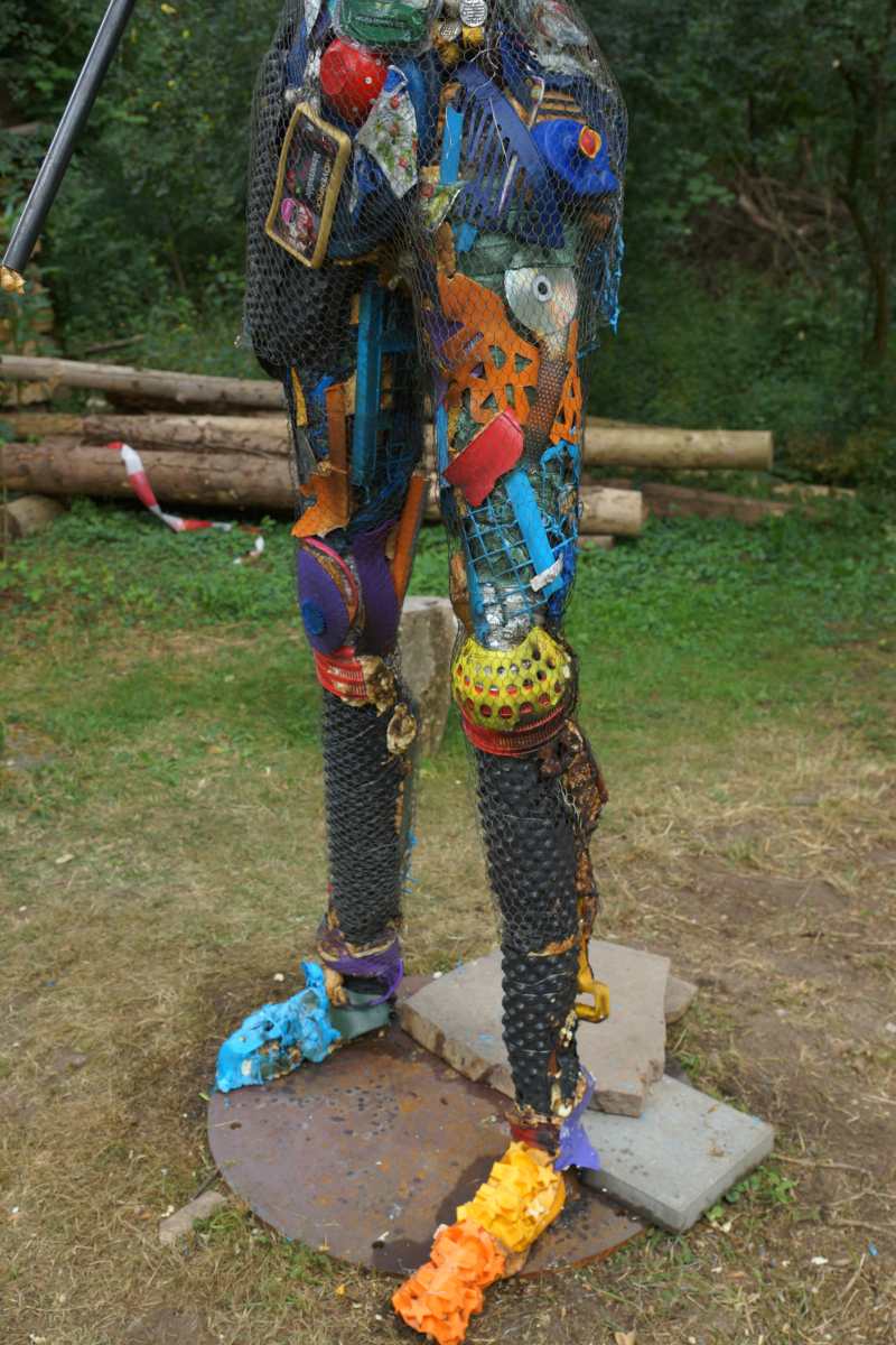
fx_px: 1344
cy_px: 672
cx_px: 448
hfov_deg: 36.9
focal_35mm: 36
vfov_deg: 53.1
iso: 125
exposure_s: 1/160
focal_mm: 24
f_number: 4
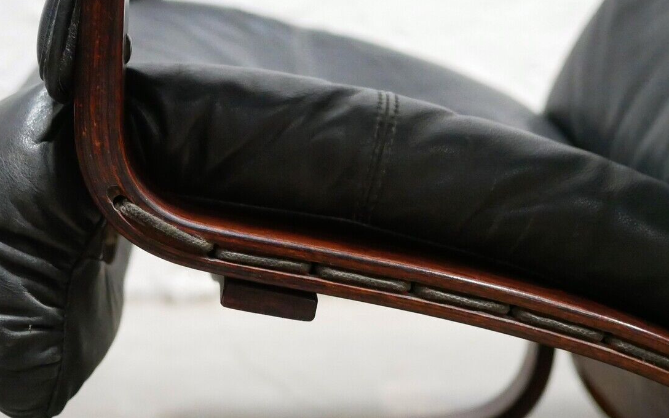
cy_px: 104
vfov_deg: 16.6
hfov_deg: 26.4
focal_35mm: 78
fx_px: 1422
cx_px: 239
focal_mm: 20
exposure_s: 1/60
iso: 2500
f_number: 1.7
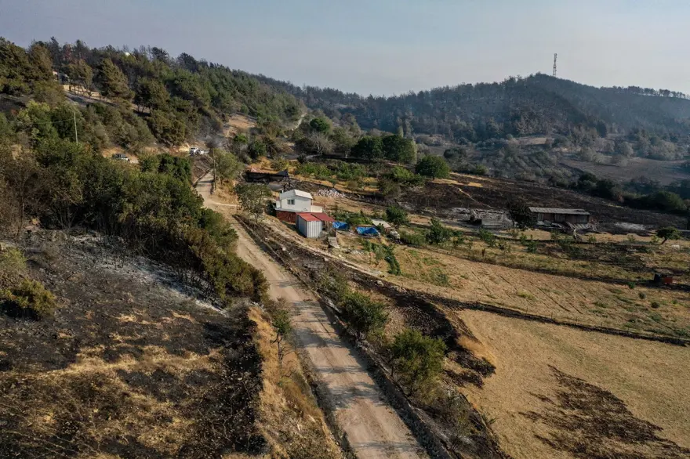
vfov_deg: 46.4
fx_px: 536
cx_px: 345
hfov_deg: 65.5
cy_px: 230
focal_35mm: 28
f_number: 3.2
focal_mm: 10.26
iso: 400
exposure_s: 1/5000
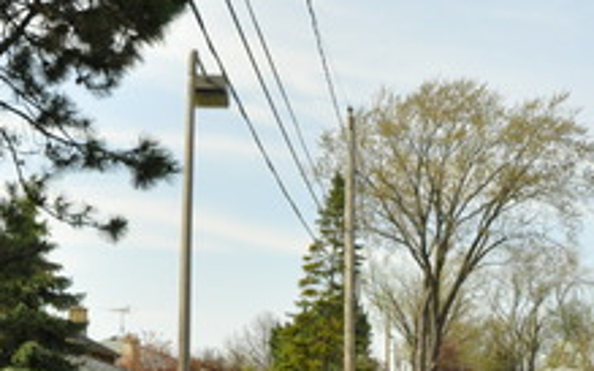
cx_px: 510
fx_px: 1587
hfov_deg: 20.8
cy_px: 529
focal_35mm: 98
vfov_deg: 12.8
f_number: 11
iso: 800
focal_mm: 22
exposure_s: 1/500
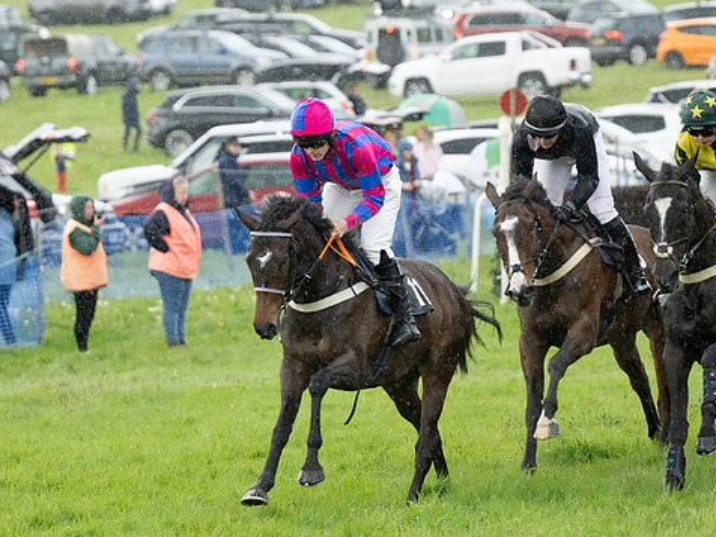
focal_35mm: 316
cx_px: 329
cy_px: 283
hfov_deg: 6.3
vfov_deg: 4.7
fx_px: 6536
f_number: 4
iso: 2000
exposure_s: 1/640
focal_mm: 180
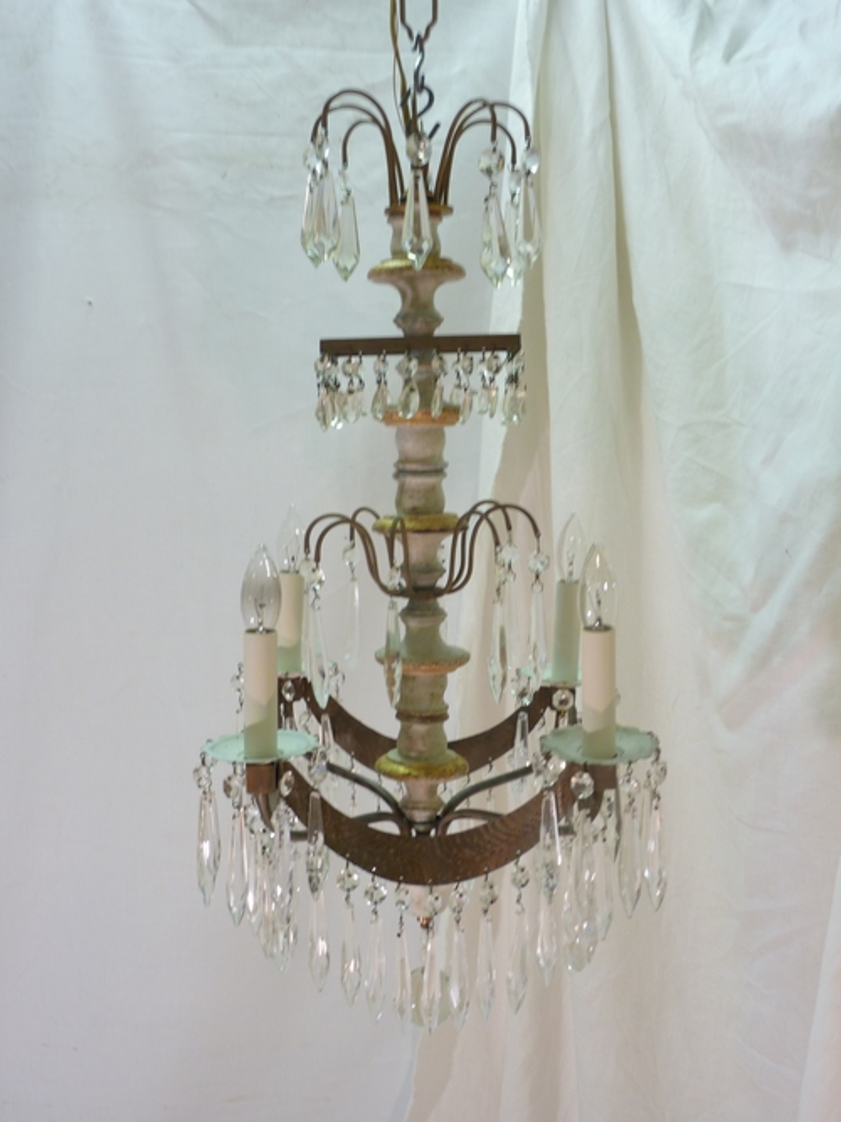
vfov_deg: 46.8
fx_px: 1296
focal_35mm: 40
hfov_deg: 35.9
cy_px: 561
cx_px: 420
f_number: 3.6
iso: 80
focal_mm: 6.5
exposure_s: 1/8
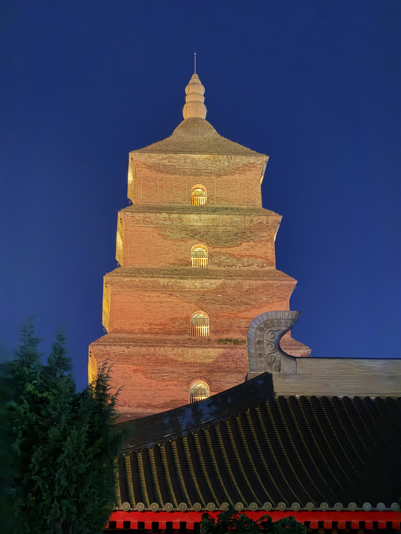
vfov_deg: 19.6
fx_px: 1545
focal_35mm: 100
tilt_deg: +16.1
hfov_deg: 14.8
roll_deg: +0.4
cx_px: 200
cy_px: 267
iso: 1600
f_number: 2.8
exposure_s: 1/11
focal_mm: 16.89
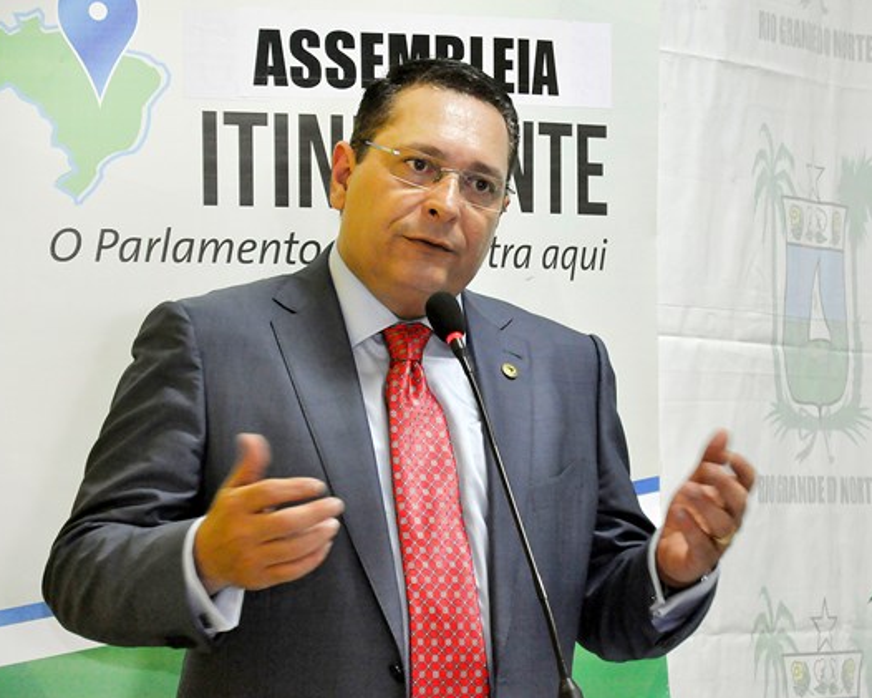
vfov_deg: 8.6
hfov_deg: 10.7
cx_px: 482
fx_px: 4635
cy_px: 349
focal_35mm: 180
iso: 2000
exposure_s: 1/50
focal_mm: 105
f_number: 5.6
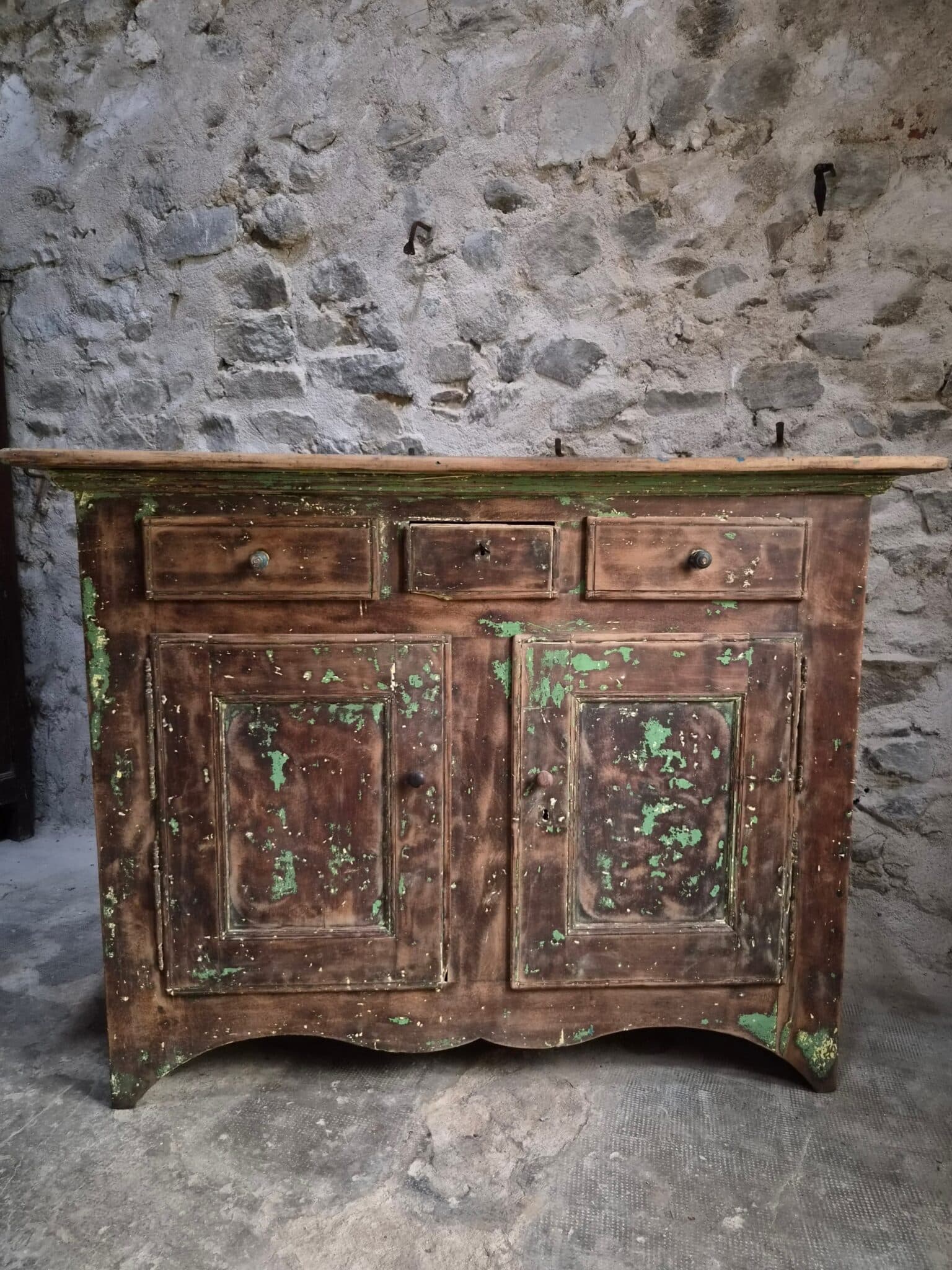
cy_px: 635
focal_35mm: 23
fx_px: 843
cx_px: 476
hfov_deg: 58.9
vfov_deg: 73.9
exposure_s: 1/50
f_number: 1.8
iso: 1250
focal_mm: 5.4
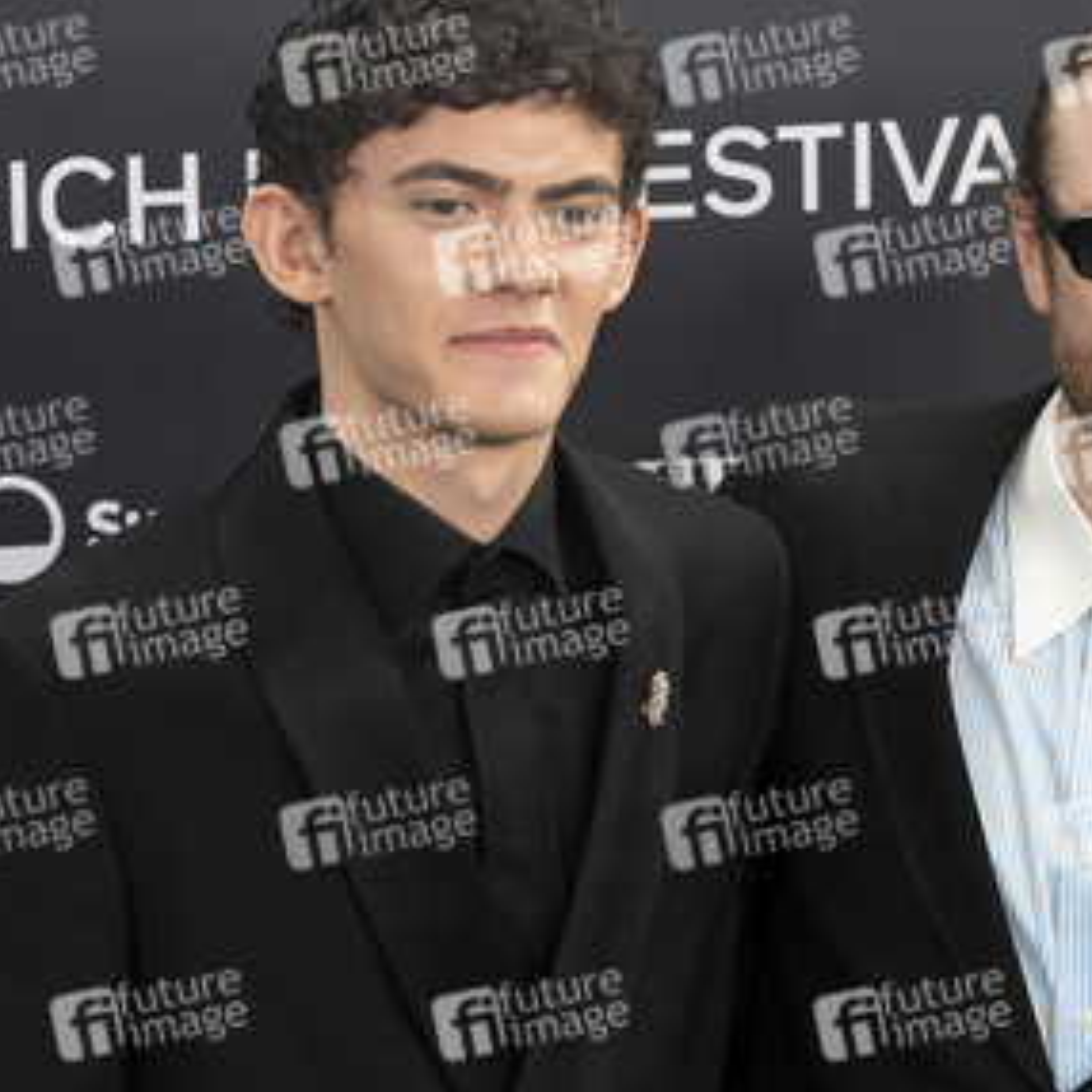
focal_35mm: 218
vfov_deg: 8.0
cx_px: 811
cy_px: 557
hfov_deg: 8.0
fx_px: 7780
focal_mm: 150
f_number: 6.3
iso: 1600
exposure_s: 1/400
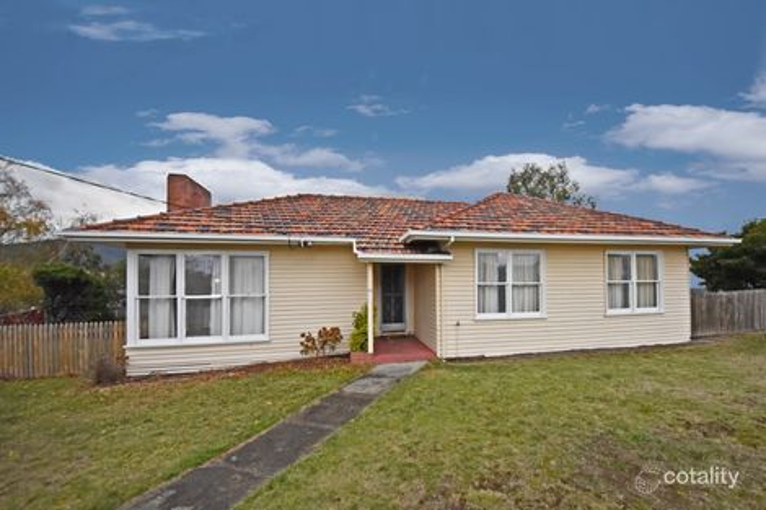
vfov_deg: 90.0
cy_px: 255
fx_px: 255
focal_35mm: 12
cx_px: 383
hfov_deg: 112.6
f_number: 4.5
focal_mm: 8
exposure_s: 1/60
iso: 1400
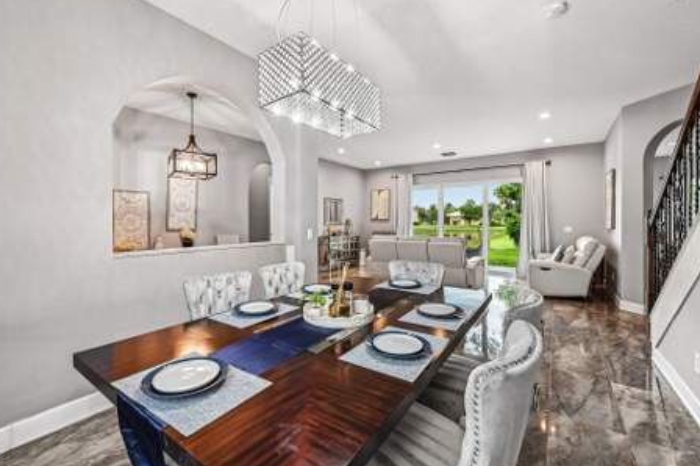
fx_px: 291
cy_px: 232
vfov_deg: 77.2
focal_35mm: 15
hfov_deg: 100.3
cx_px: 328
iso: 3200
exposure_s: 1/100
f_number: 8
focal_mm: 14
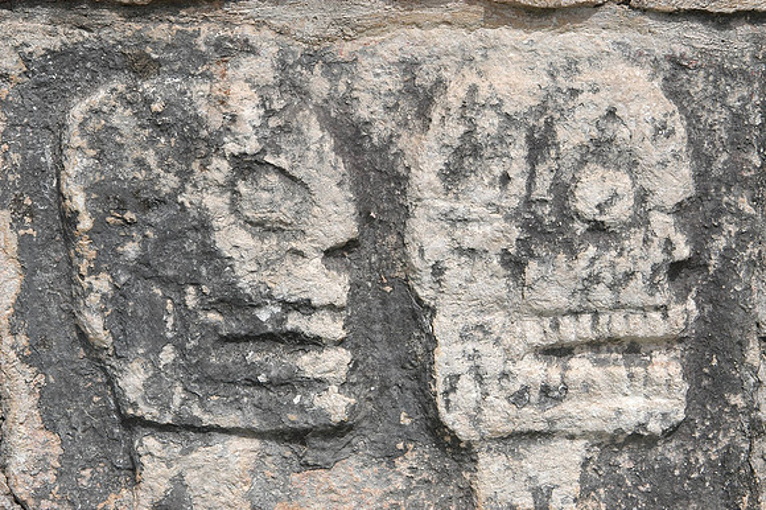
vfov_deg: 15.2
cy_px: 255
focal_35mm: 90
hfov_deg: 22.6
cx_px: 383
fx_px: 1914
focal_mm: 60
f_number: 11
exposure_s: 1/500
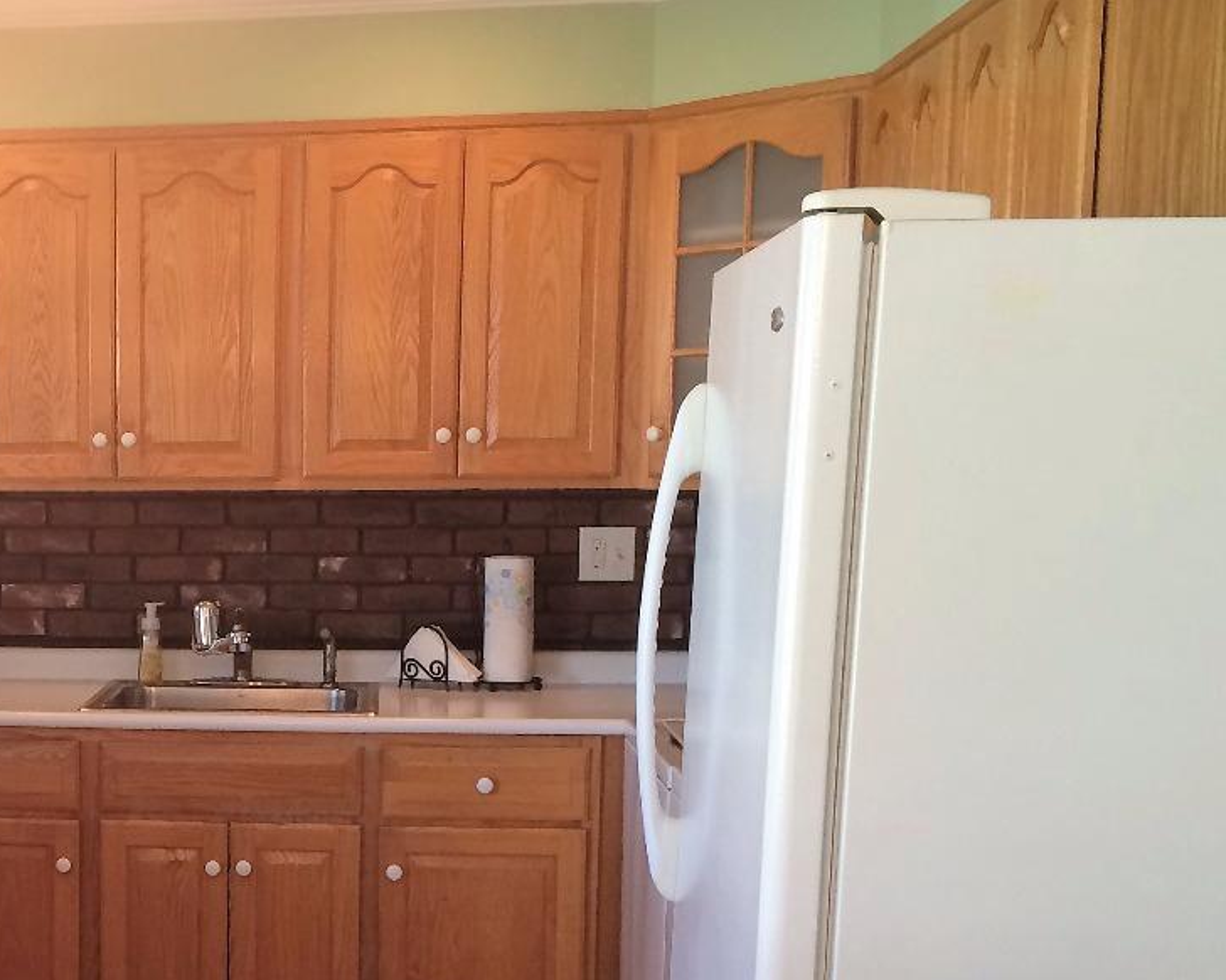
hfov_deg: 31.6
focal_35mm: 56
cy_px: 719
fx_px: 2031
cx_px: 69
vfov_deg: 26.8
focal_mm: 4.15
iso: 64
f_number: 2.2
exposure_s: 1/30
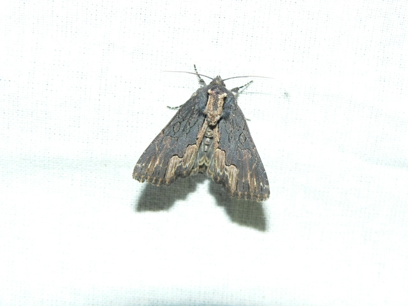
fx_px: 825
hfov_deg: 27.8
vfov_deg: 21.0
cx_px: 204
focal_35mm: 70
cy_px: 153
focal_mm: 11.6
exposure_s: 1/60
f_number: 4
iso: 100
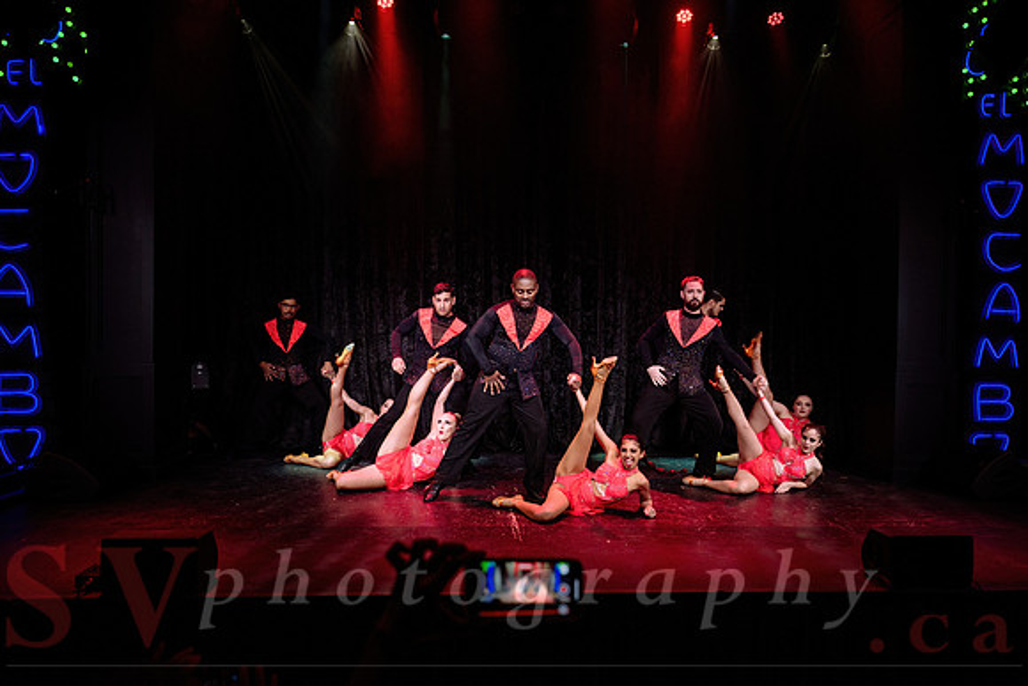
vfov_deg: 50.2
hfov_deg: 70.1
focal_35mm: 26
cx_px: 527
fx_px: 732
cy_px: 352
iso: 1600
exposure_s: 1/400
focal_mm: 25
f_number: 3.2
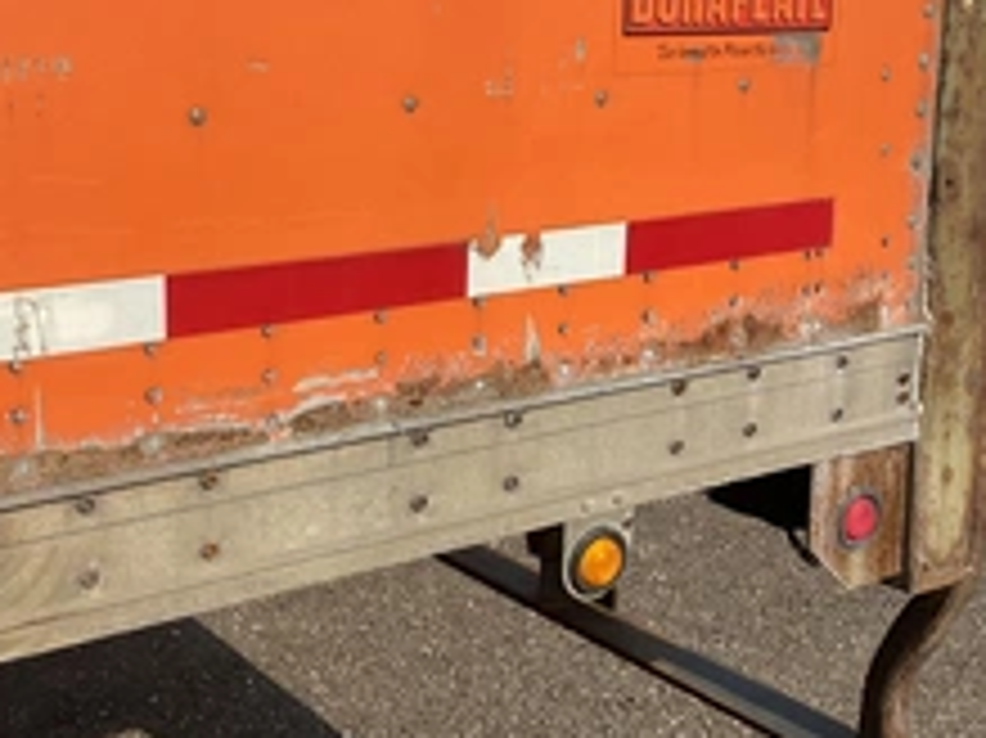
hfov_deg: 36.2
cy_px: 351
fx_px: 1509
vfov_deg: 27.5
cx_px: 450
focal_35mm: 53
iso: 25
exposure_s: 1/1912
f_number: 1.8
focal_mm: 3
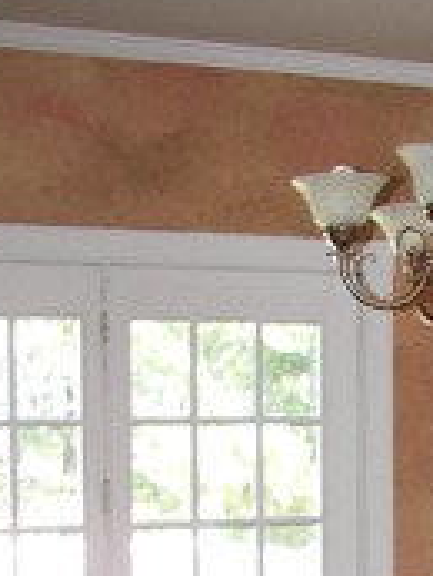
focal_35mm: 100
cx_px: 496
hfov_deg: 14.4
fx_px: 1666
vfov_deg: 18.9
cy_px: 616
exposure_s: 1/30
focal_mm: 6
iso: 100
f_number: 2.8
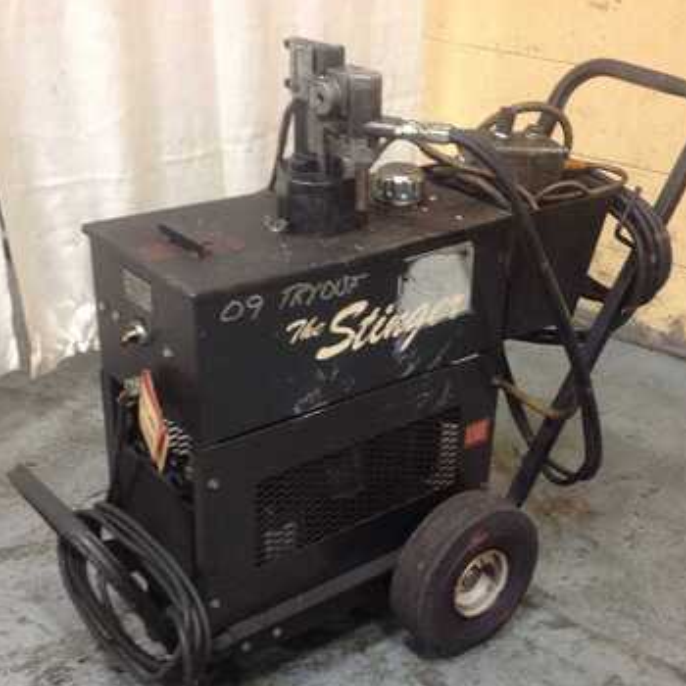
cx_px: 425
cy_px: 419
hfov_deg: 32.1
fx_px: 1188
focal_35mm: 53
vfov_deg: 32.1
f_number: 2.4
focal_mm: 4.28
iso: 160
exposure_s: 1/15
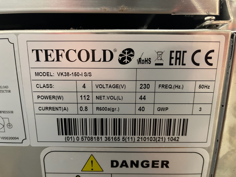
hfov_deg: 67.3
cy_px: 88
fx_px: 177
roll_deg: +1.4
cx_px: 118
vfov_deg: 53.1
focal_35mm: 26
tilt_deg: -16.9
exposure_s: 1/50
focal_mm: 5.1
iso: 500
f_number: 1.6
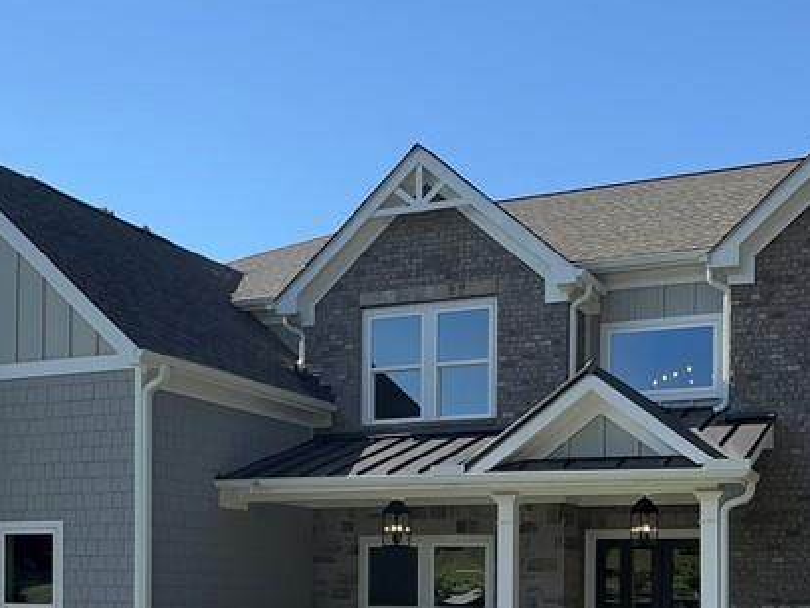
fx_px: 819
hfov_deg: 52.4
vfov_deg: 38.4
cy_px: 527
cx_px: 469
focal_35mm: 35
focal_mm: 2.22
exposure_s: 1/1366
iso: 40
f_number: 2.2
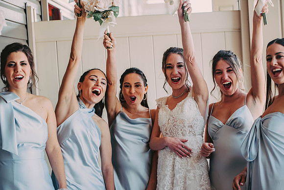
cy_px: 95
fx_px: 710
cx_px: 142
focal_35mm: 90
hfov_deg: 22.6
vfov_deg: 15.2
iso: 320
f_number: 2.8
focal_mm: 90
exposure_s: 1/250
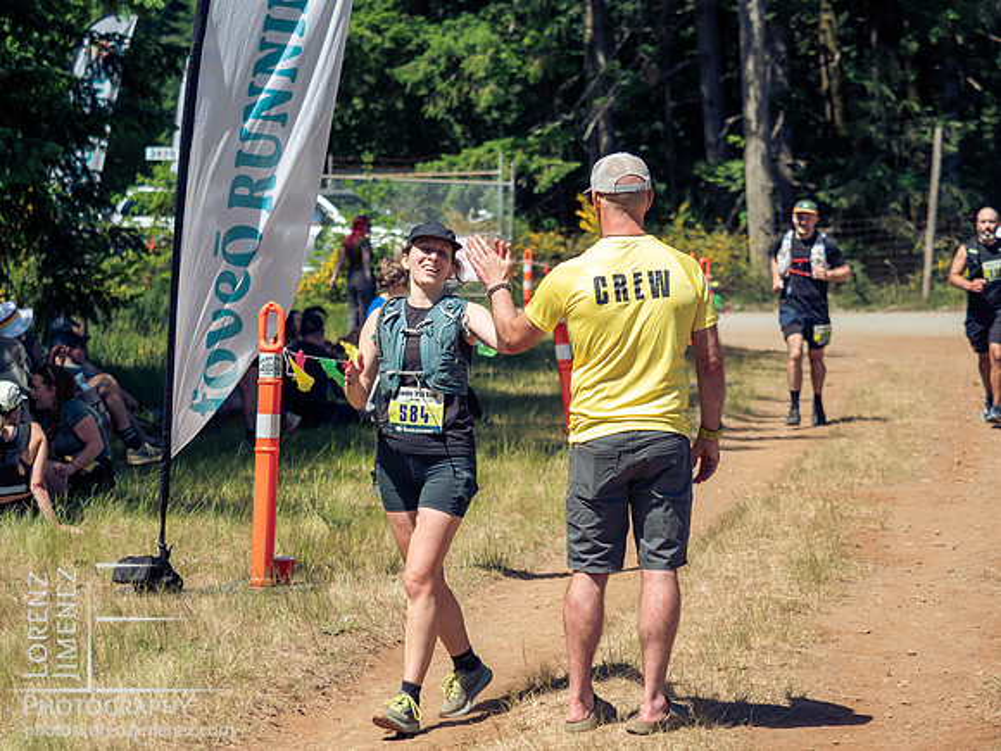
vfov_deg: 13.5
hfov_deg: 17.9
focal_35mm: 110
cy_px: 376
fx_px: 3181
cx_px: 500
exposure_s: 1/3200
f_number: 2.8
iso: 250
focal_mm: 55
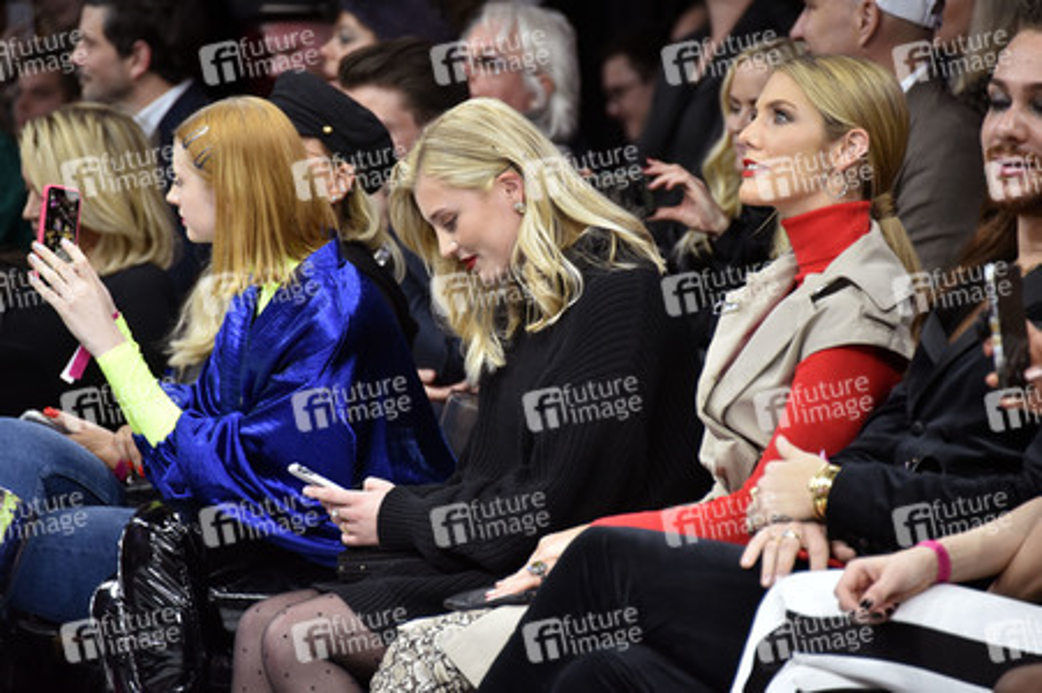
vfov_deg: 5.5
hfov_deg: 8.2
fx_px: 7231
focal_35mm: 250
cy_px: 346
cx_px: 521
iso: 1600
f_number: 5.6
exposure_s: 1/125
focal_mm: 250
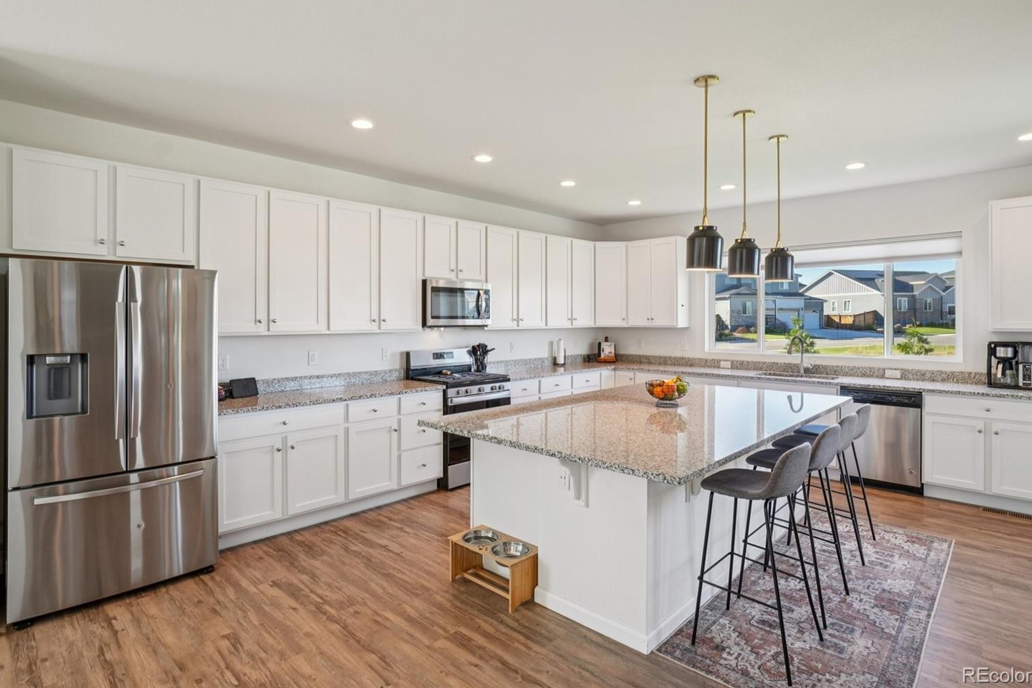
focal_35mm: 18
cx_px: 525
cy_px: 324
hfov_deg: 91.5
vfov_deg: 68.7
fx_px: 503
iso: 400
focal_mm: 11
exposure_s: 1/25
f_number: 8
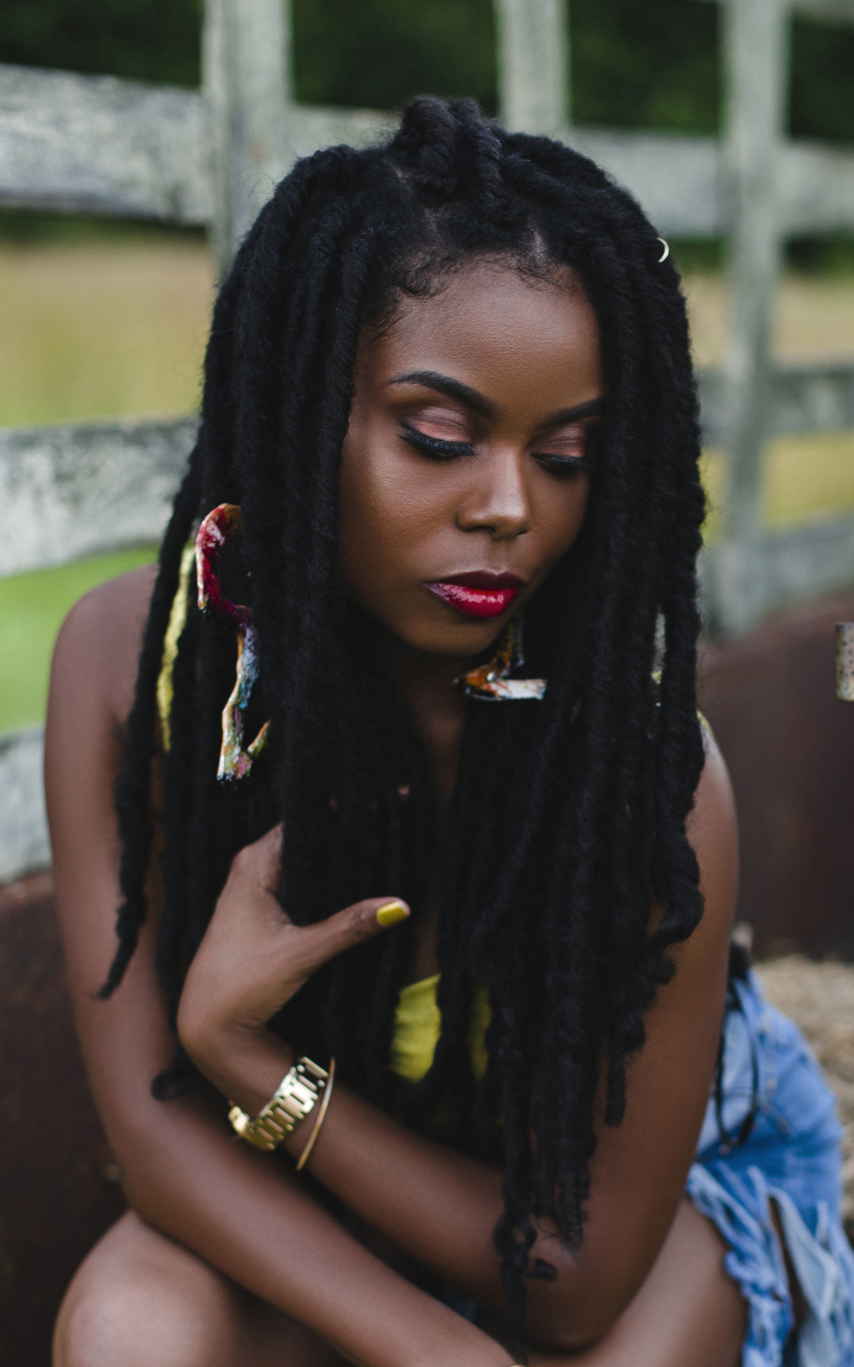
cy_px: 893
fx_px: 2793
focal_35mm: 75
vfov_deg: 27.4
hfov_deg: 17.4
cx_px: 551
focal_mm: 50
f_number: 2.2
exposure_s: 1/320
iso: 400
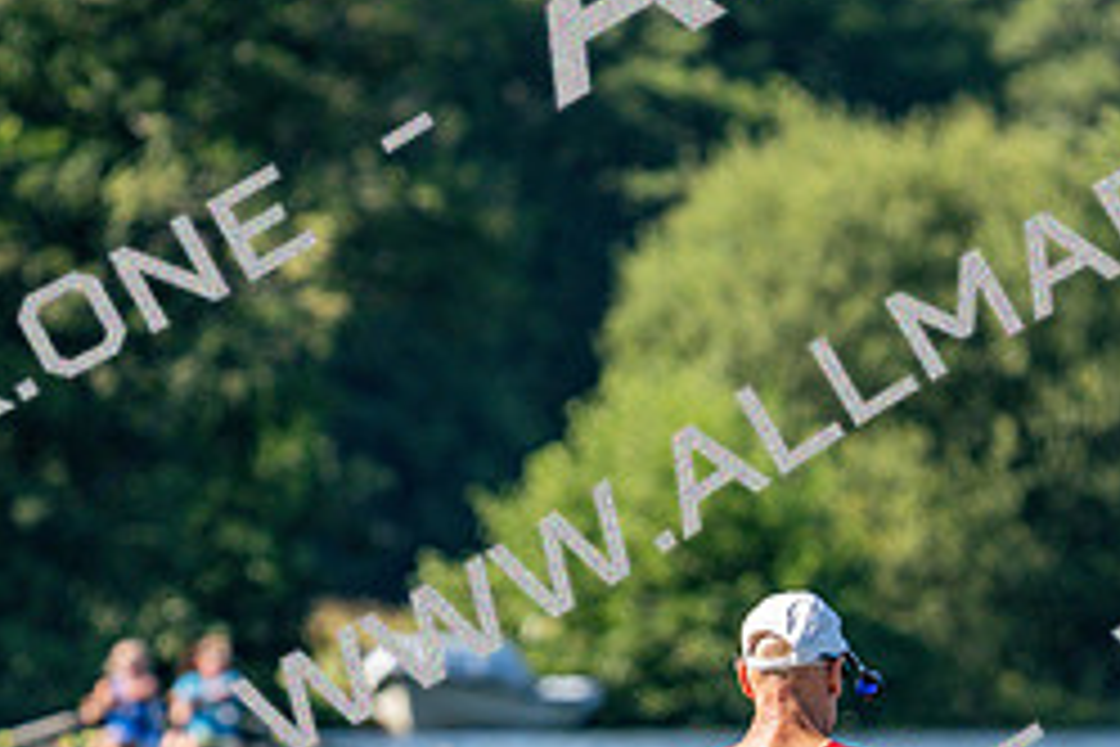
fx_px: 23798
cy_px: 767
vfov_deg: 1.8
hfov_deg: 2.7
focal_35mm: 765
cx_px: 787
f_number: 6.3
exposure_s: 1/1600
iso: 400
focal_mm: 329
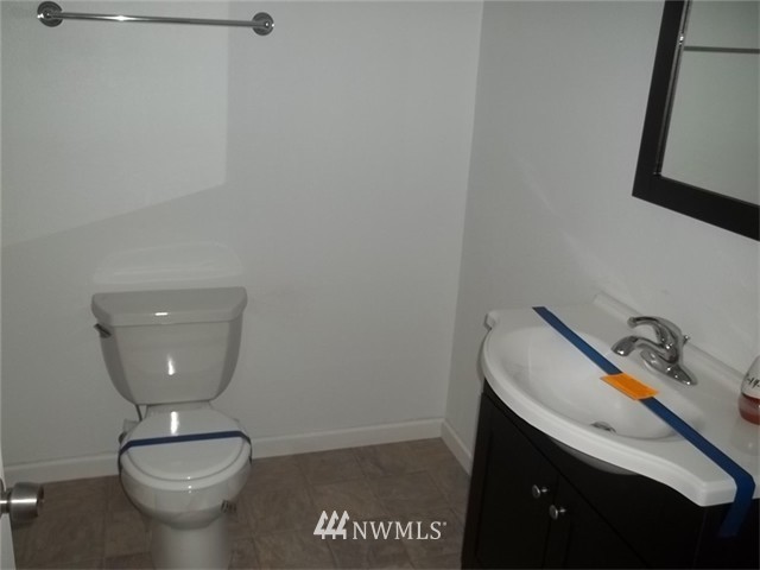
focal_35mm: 33
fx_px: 725
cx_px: 380
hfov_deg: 55.4
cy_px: 285
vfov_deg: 42.9
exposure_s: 1/30
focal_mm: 5.9
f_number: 3.3
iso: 64
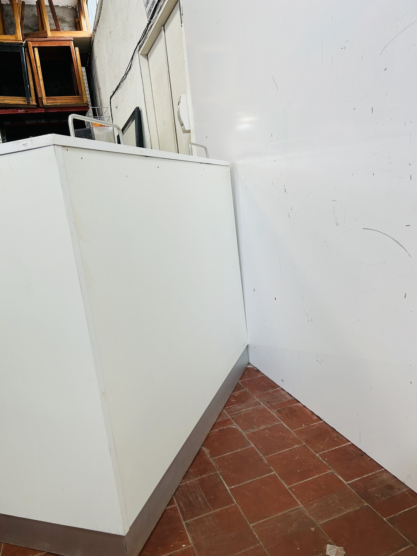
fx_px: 418
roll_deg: +7.5
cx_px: 208
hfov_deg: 53.1
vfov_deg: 67.3
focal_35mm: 26
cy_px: 278
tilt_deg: -10.3
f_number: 1.5
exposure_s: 1/100
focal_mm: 5.7
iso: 64
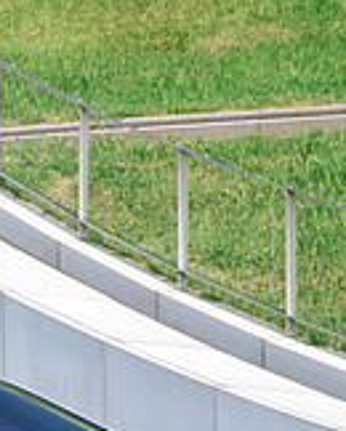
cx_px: -370
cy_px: 387
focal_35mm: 371
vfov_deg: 5.2
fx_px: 4740
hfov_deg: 4.1
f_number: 5.6
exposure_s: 1/250
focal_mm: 82
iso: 400
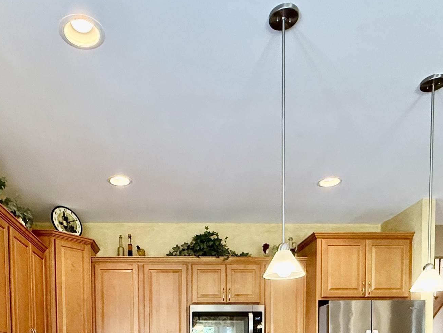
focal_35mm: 33
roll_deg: +0.6
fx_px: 422
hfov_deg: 55.0
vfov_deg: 35.7
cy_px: 378
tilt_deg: -3.5
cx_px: 182
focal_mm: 2.22
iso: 400
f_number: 2.2
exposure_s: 1/60
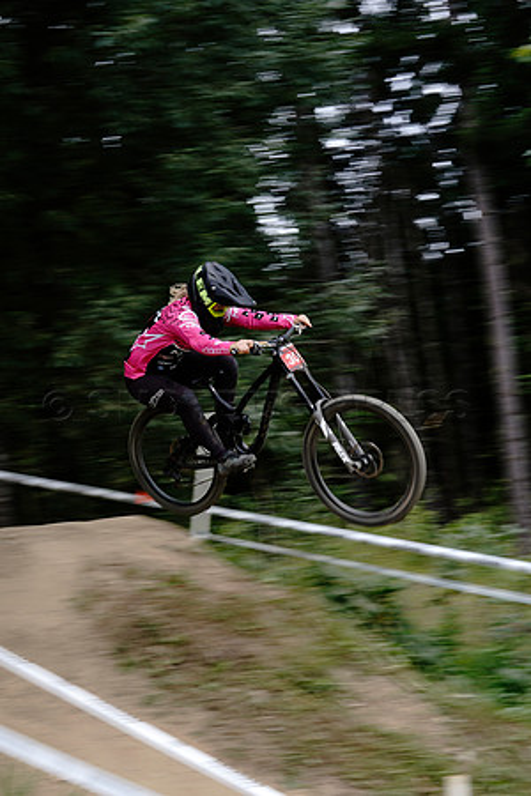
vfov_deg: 28.8
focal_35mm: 70
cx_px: 266
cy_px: 398
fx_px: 1549
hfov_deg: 19.5
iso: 125
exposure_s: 1/80
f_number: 10
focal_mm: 70
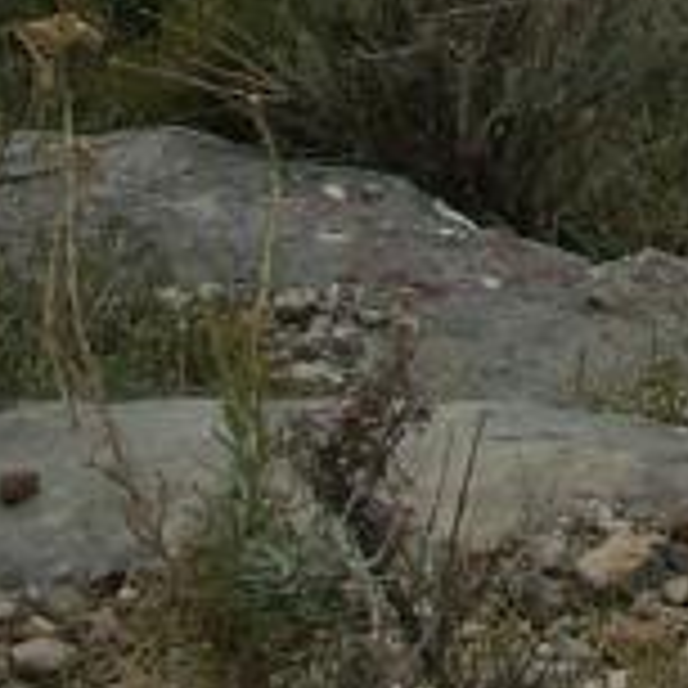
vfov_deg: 9.3
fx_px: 3980
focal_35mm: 177
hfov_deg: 9.0
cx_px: 1565
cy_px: -652
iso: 64
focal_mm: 7.83
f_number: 7.1
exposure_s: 1/320
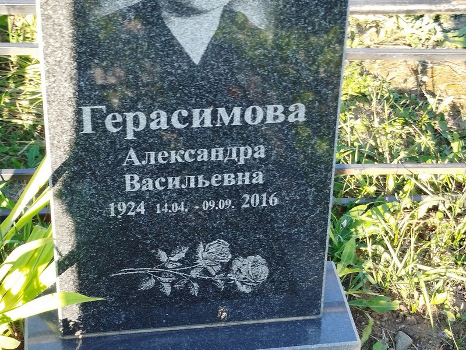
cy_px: 175
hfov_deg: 61.7
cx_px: 233
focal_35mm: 29
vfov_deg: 48.2
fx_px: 390
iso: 80
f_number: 1.7
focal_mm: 5.31
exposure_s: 1/100
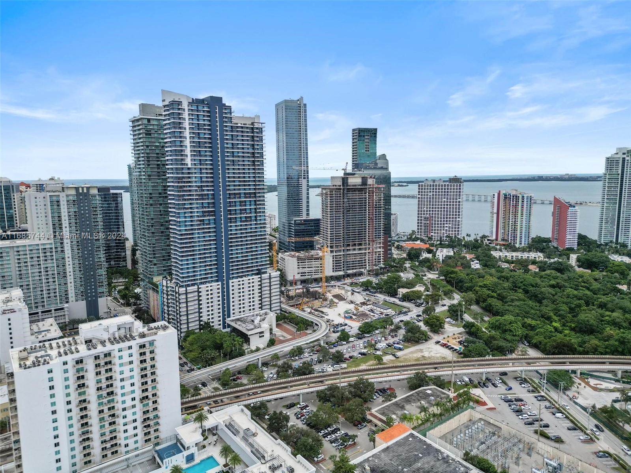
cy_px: 236
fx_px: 437
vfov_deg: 56.8
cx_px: 316
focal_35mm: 24
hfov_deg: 71.6
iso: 100
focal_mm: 6.72
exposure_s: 1/1600
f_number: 1.7
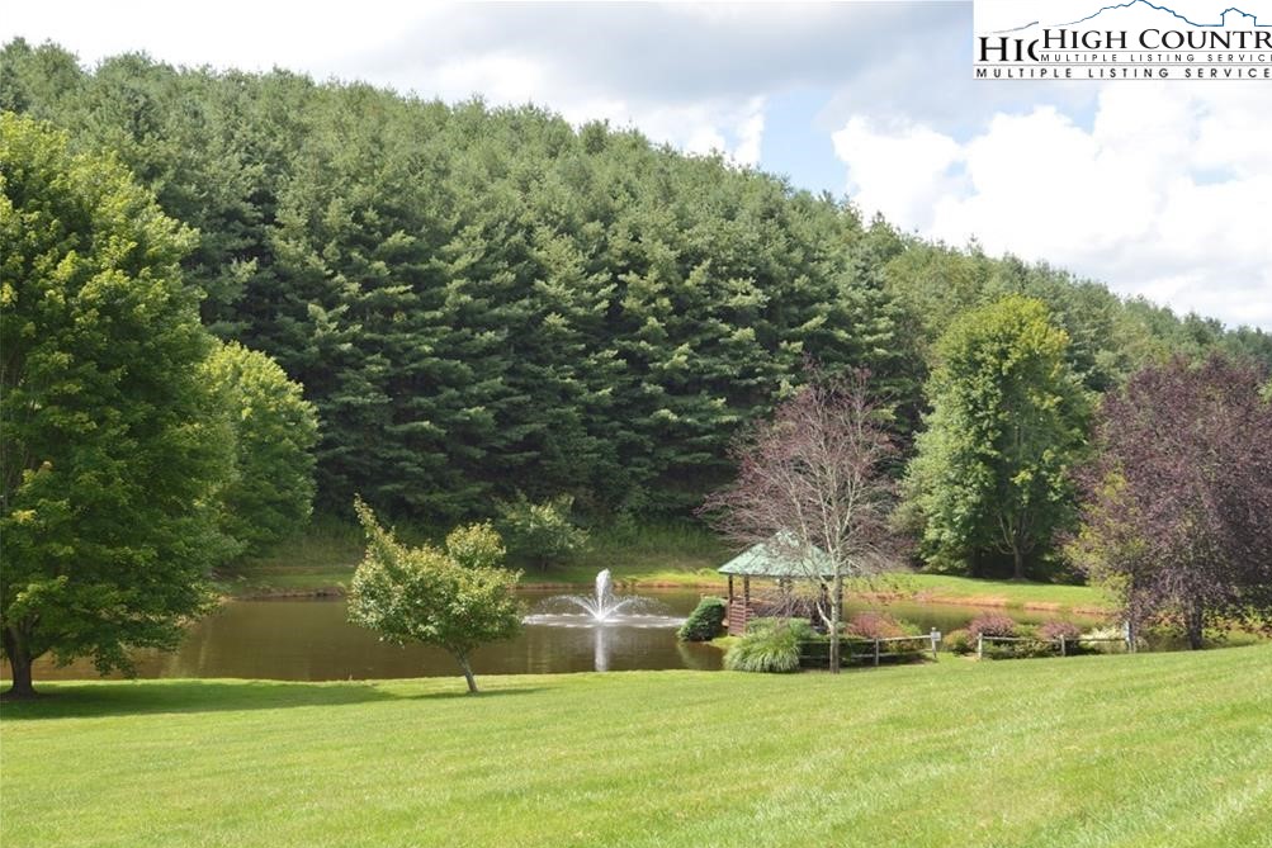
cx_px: 648
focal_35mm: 54
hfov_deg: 37.2
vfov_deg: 25.3
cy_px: 430
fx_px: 1891
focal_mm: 35
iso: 100
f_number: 5.6
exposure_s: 1/200
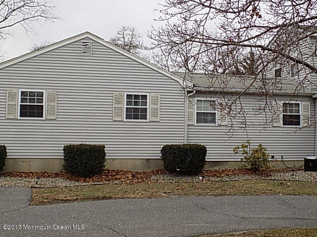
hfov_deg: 41.2
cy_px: 118
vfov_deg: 31.5
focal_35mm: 46
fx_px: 421
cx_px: 158
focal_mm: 8.1
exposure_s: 1/160
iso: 80
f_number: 3.7
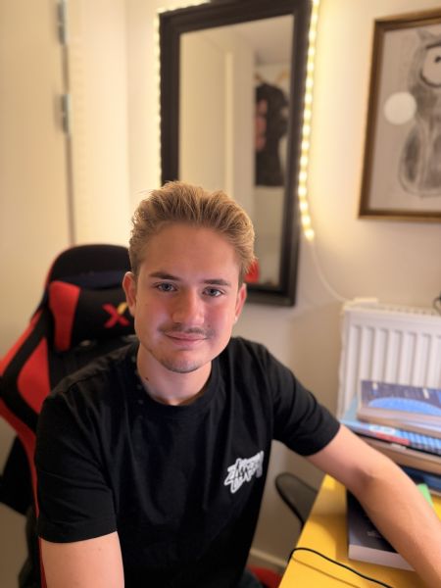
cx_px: 220
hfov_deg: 56.8
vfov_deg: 71.6
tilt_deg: -11.0
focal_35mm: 24
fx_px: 408
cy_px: 294
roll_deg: -1.6
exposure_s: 1/50
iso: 200
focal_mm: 6.76
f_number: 1.78
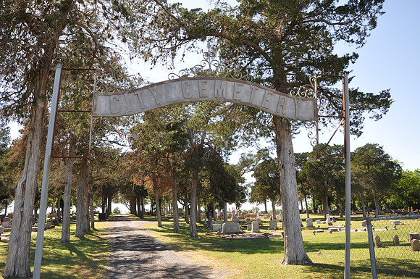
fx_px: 315
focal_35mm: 27
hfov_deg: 67.5
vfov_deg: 47.8
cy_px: 140
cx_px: 210
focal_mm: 18
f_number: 6.3
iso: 200
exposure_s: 1/160
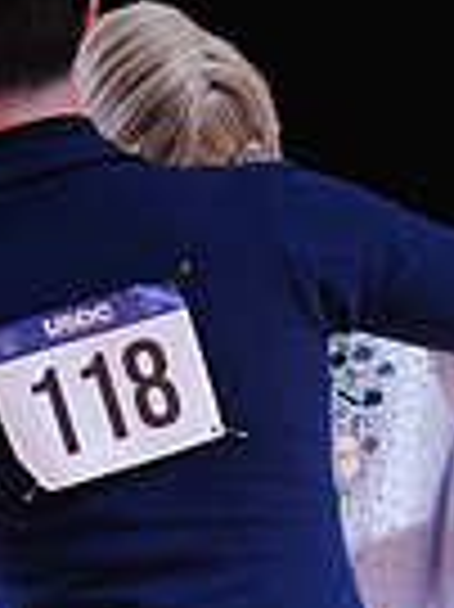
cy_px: 829
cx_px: 290
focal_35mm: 660
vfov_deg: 3.0
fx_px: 11560
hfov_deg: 2.2
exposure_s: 1/500
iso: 800
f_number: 2.8
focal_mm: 160
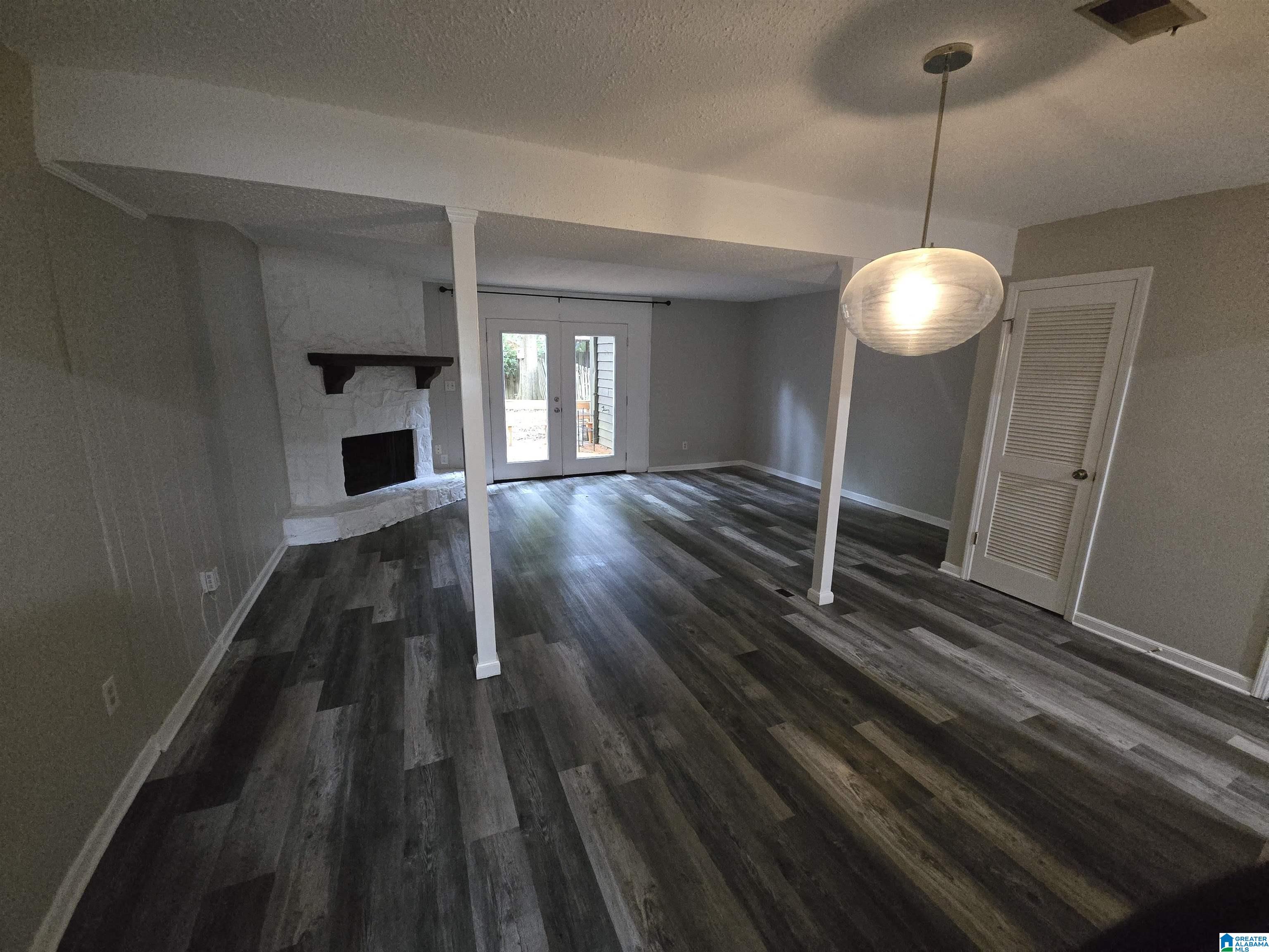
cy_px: 476
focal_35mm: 13
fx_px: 477
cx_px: 634
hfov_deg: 106.2
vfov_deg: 89.9
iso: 1600
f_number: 2.2
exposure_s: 1/60
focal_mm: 2.2
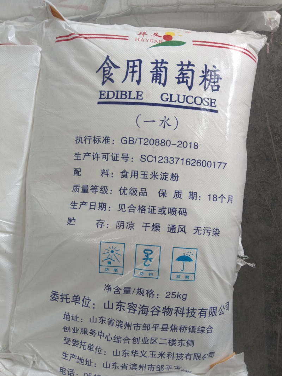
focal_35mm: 27
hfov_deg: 51.3
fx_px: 293
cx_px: 141
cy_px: 188
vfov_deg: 65.3
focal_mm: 3.66
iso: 100
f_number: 2.2
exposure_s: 1/153
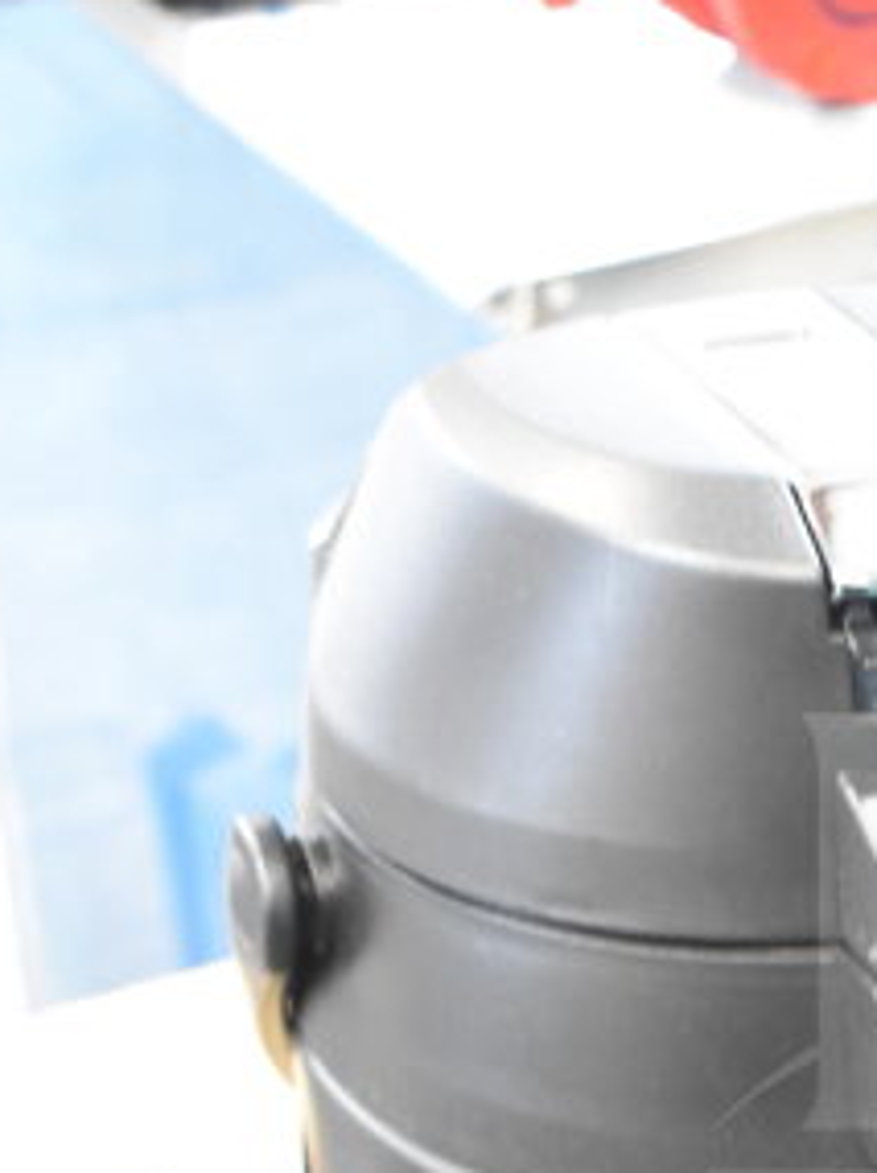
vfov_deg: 19.0
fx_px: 3453
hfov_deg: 13.9
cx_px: 1169
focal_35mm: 102
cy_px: 1039
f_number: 3.8
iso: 2500
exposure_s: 1/30
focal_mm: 22
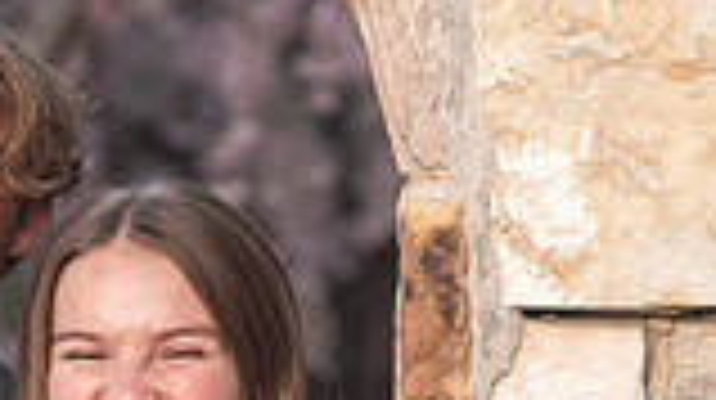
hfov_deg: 4.7
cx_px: 32
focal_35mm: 460
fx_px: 8723
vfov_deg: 2.6
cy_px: 389
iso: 500
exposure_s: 1/125
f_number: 4.5
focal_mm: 120
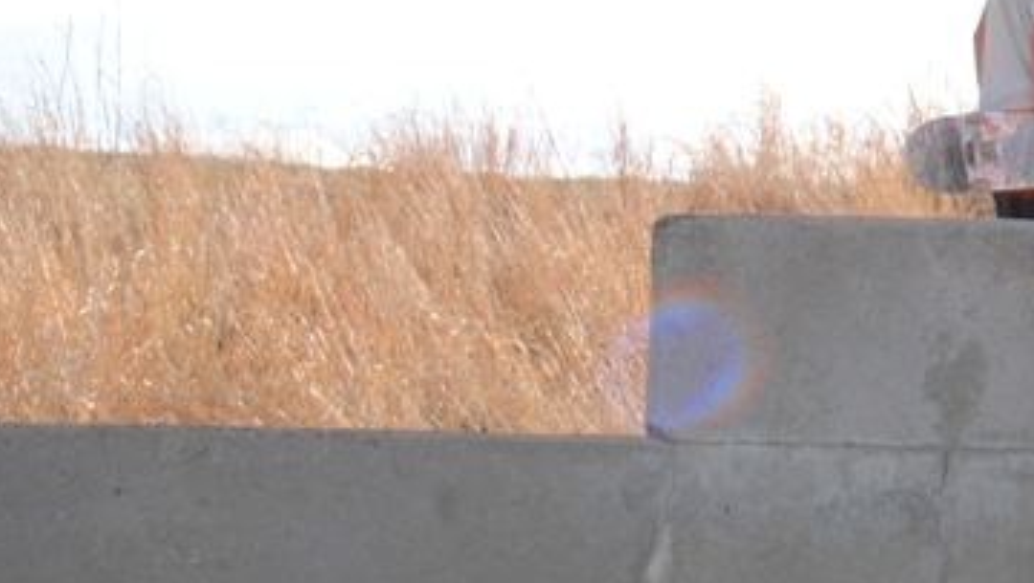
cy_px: -155
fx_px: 5569
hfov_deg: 10.3
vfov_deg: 6.0
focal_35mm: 203
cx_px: 1514
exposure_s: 1/1000
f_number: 5.3
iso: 400
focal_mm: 40
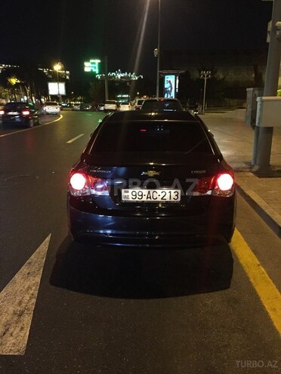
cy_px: 187
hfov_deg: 48.2
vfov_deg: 61.7
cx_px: 140
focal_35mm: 29
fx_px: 314
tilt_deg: -14.3
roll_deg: -0.7
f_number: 2.2
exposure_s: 1/17
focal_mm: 4.15
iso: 500
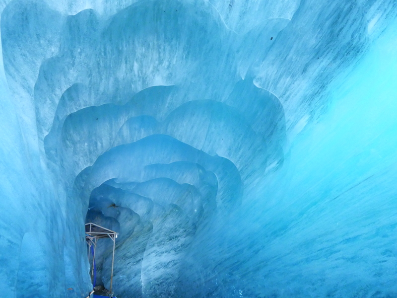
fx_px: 275
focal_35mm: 24
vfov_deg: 56.8
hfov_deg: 71.6
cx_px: 198
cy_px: 149
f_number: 3.5
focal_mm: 12
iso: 3200
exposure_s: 1/40
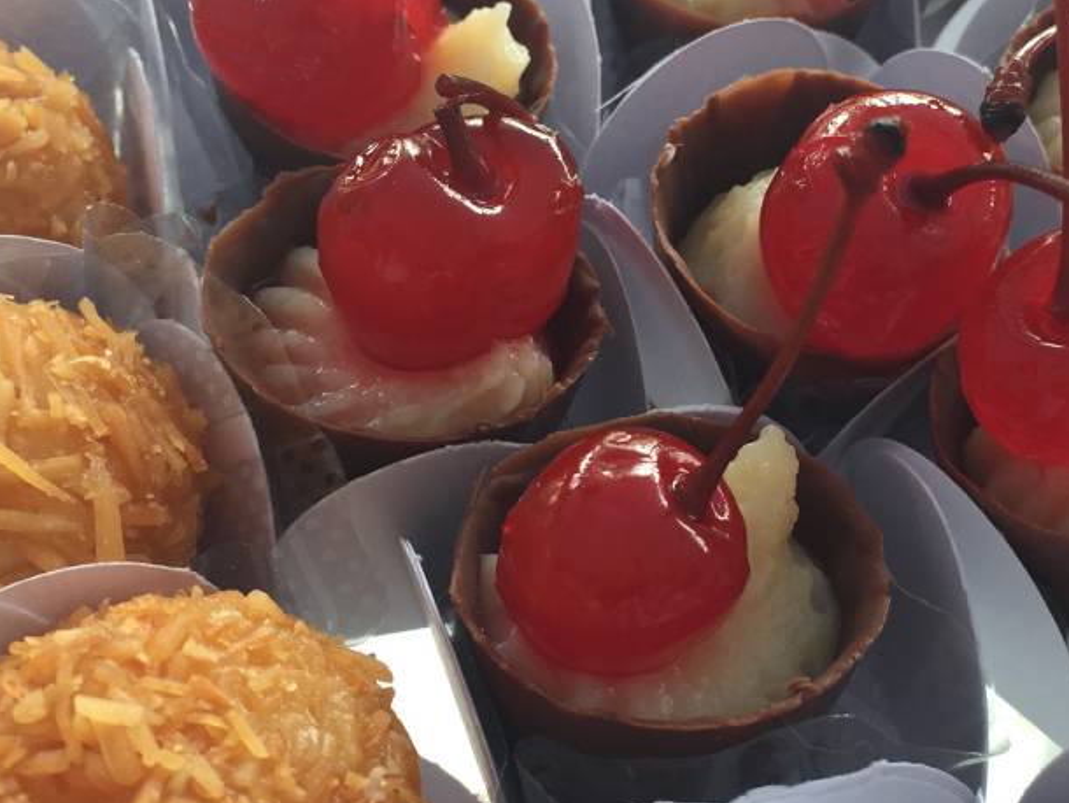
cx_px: 794
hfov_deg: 32.1
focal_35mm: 59
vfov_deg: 24.8
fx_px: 1823
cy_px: 421
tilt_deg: -46.5
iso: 40
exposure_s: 1/120
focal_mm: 4.15
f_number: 2.2
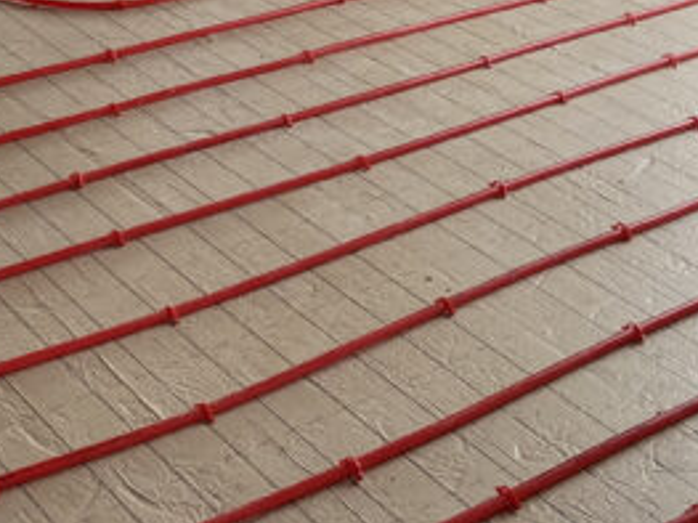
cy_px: -239
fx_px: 1532
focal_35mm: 76
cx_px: 5
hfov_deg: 24.5
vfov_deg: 17.6
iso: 80
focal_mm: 4.25
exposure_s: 1/122
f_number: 1.8
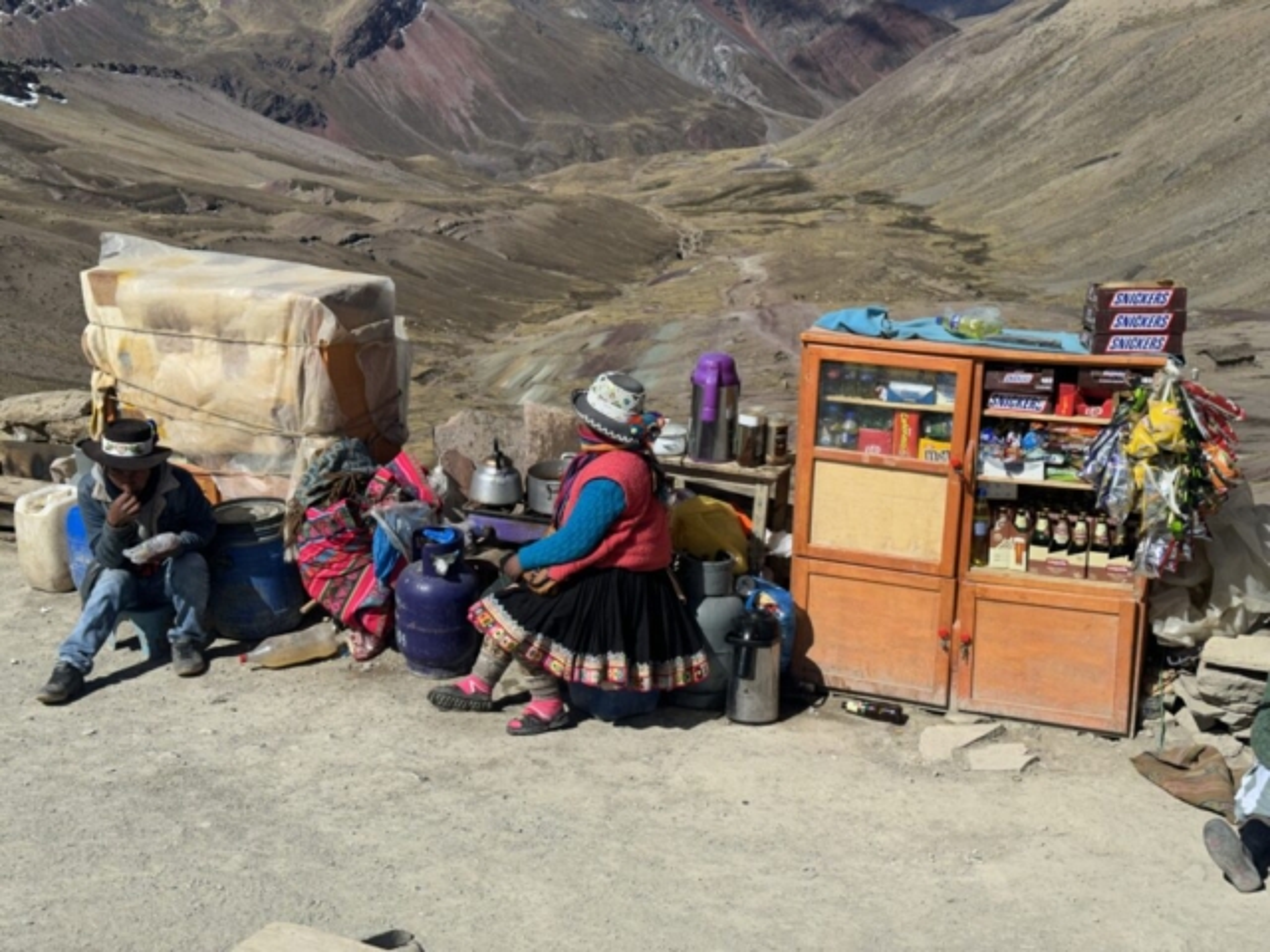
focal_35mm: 48
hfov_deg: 39.7
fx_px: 1761
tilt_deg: -17.0
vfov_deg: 30.3
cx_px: 635
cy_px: 476
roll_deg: +2.0
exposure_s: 1/7092
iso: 64
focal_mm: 6.86
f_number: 1.78
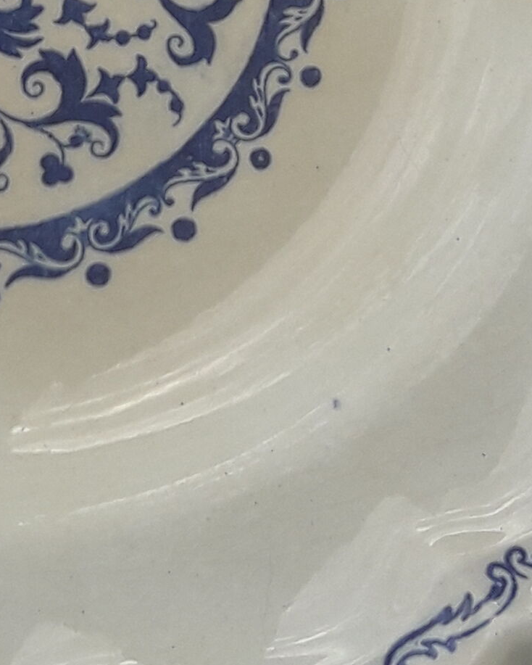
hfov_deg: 12.4
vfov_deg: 14.6
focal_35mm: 123
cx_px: -10
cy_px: -334
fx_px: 2420
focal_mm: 3.7
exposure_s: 1/1006
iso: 40
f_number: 1.9
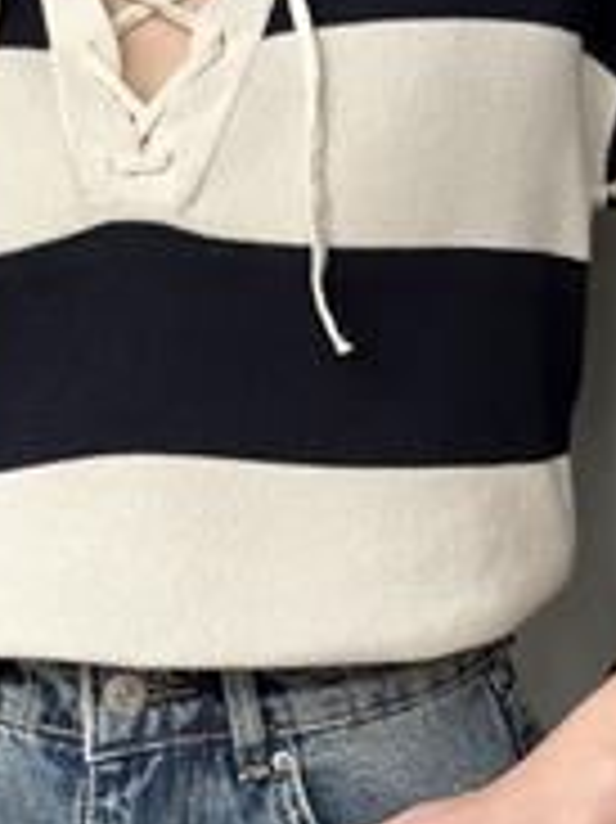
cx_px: 238
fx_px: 2661
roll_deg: +0.0
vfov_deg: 17.6
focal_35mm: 112
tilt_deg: -0.1
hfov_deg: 13.2
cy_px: 387
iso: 250
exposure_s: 1/60
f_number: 1.78
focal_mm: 6.86
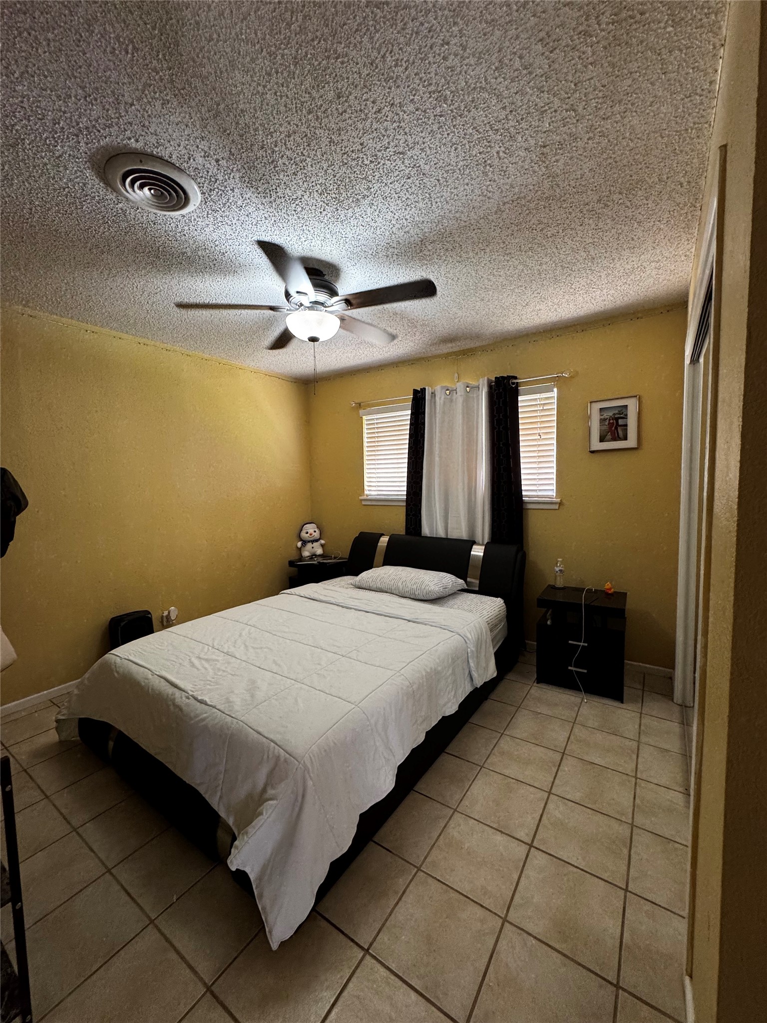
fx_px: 414
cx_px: 384
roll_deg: +1.3
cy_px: 512
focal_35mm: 14
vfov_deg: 102.1
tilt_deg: -4.3
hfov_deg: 85.7
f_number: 2.2
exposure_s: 1/60
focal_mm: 2.22
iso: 200
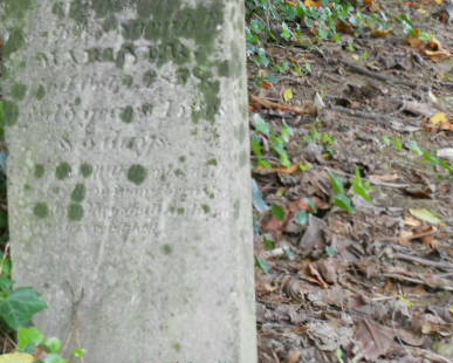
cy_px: 142
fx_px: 1060
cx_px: 94
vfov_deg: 19.4
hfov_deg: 23.8
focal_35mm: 79
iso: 250
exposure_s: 1/30
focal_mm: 8.8
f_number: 4.5
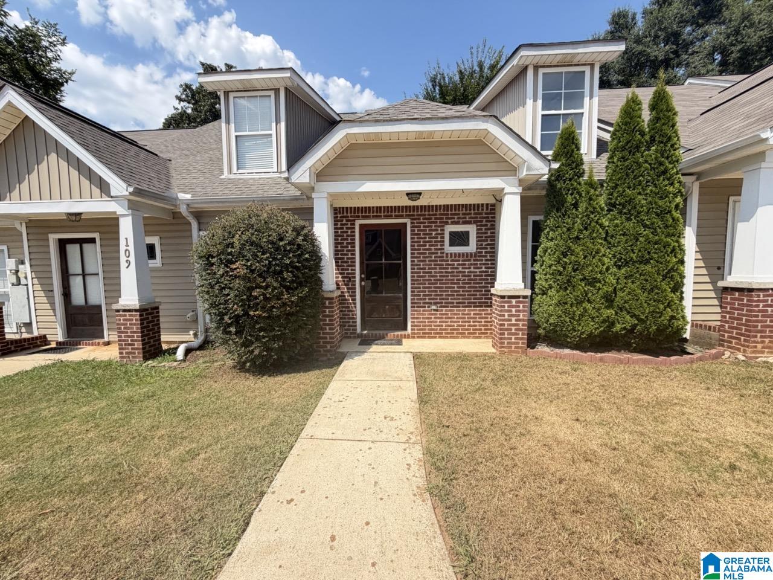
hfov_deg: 102.1
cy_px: 290
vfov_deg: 85.7
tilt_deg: -4.3
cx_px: 386
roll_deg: +0.9
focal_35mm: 14
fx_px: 313
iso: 40
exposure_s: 1/770
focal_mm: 2.22
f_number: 2.2
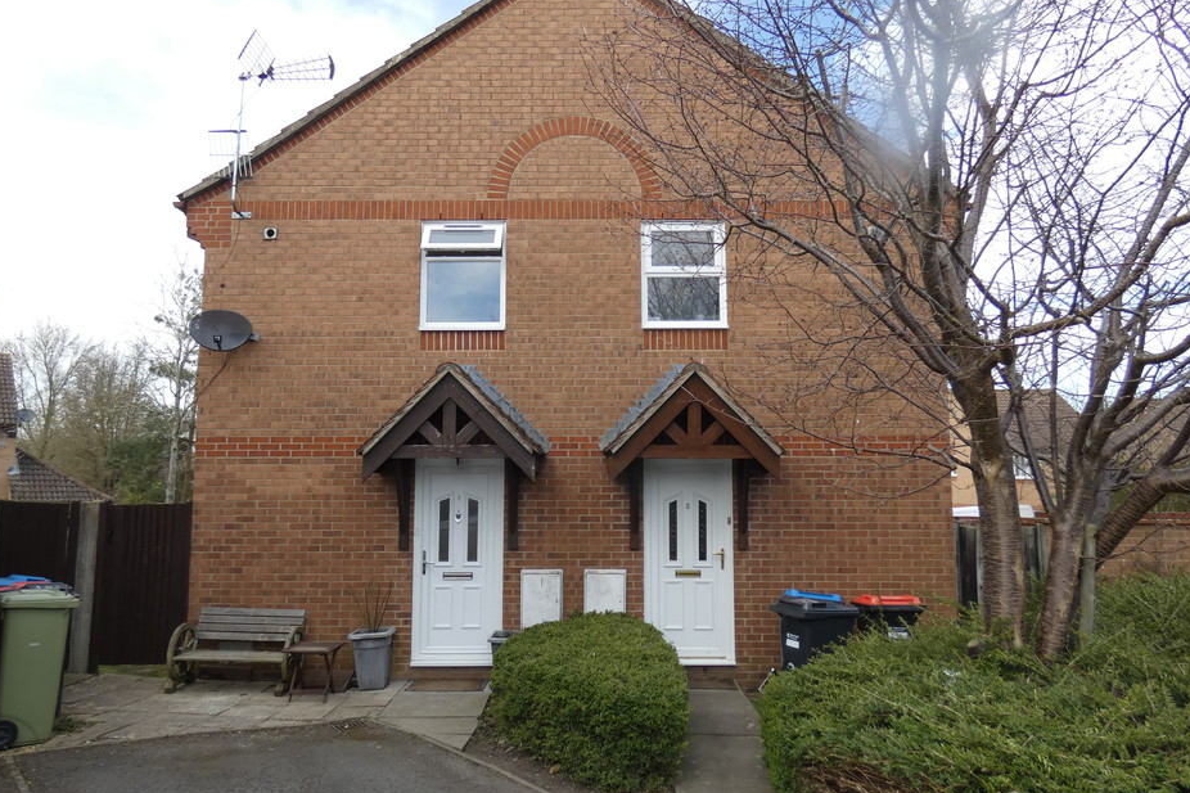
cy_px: 407
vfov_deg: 55.1
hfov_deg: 76.1
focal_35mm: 23
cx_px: 600
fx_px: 760
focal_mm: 3.6
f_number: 2.8
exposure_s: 1/320
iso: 80
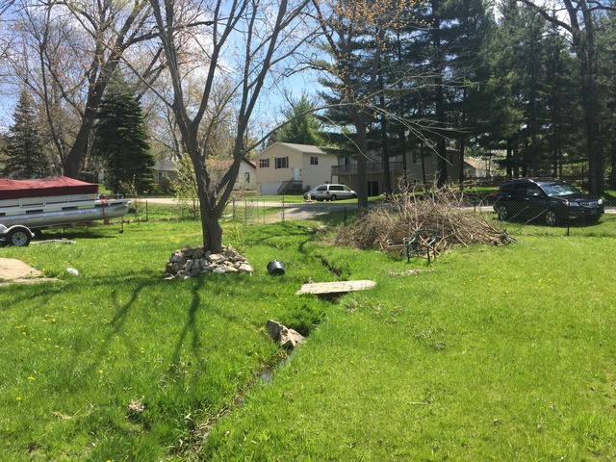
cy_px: 231
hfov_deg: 61.7
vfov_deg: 48.2
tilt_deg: -2.2
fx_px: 516
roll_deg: +0.5
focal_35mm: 29
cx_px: 308
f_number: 2.2
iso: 32
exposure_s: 1/1068
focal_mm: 4.15
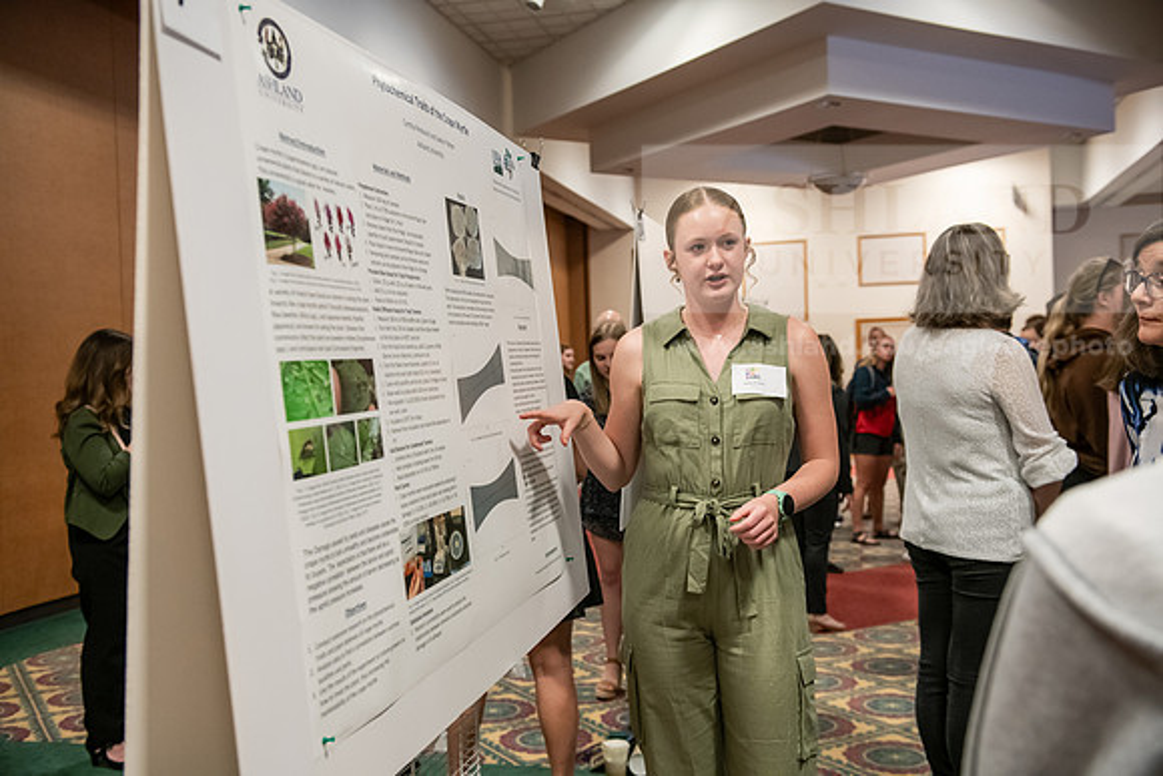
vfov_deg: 36.9
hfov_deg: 53.1
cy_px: 388
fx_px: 1163
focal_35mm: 36
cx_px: 582
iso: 3200
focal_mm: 36
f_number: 3.5
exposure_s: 1/200
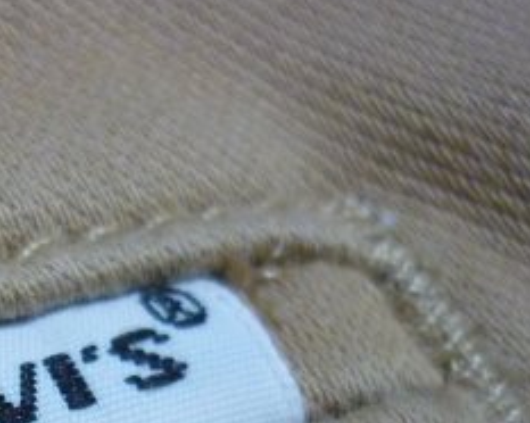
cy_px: 428
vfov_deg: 18.0
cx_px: -50
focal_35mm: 83
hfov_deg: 21.8
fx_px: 1301
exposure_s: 1/25
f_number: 2.8
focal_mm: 5.5
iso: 400
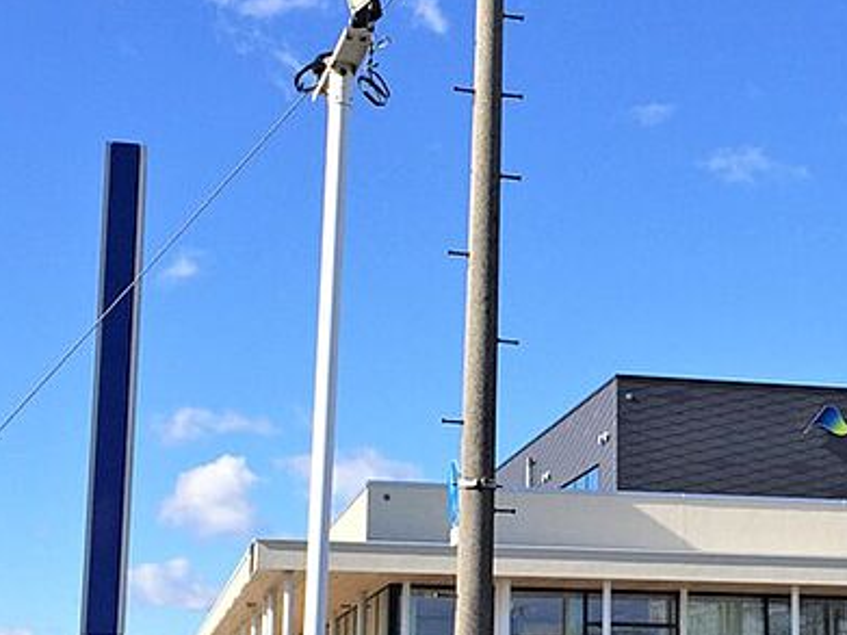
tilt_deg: +11.1
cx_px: 628
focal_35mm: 46
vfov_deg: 31.1
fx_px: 1125
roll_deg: -1.6
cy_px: 461
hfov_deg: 40.2
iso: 32
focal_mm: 4.15
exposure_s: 1/2326
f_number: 2.2
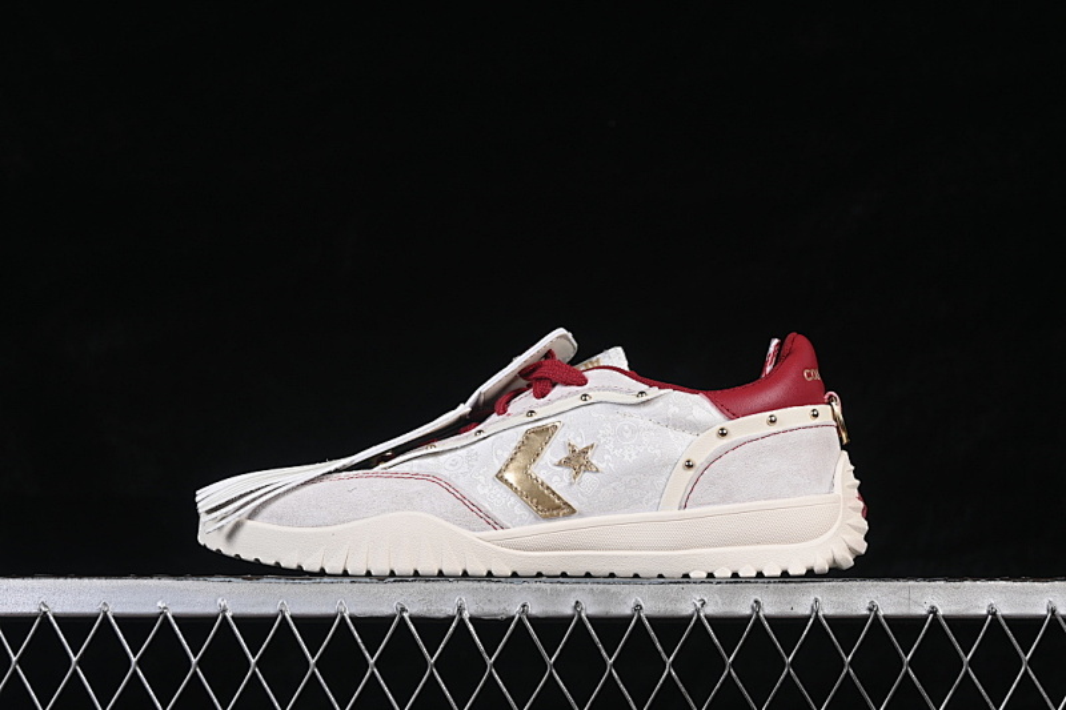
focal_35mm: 75
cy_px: 355
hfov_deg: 27.0
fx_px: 2220
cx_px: 533
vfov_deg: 18.2
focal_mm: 50
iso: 160
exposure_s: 1/80
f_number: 8
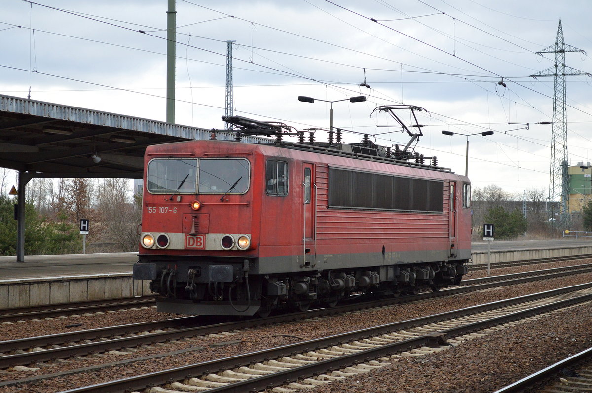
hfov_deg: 24.6
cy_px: 196
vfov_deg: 16.5
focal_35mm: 82
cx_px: 296
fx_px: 1355
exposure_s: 1/500
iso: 800
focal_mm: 55
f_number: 5.6
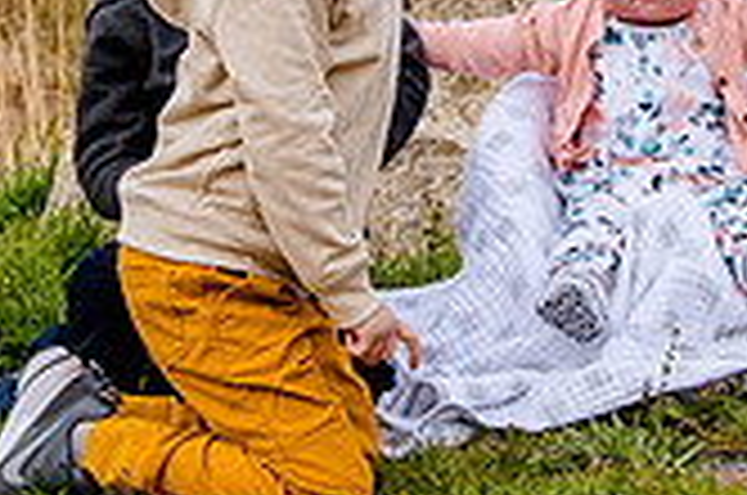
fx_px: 4328
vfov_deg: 6.5
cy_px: -120
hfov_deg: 9.8
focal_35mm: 209
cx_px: 710
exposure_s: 1/250
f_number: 5.6
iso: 200
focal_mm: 50
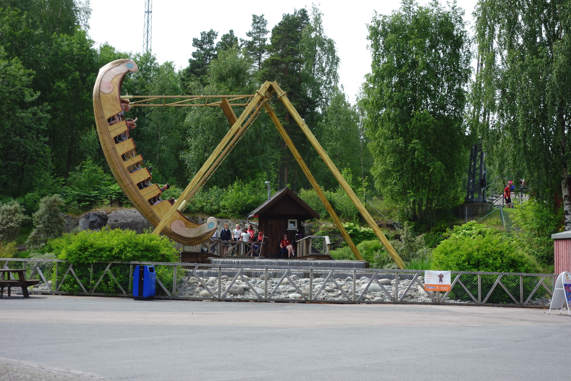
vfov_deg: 26.0
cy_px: 190
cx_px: 286
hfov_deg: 38.2
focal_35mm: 52
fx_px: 825
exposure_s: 1/800
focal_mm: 19.31
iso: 125
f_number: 3.5
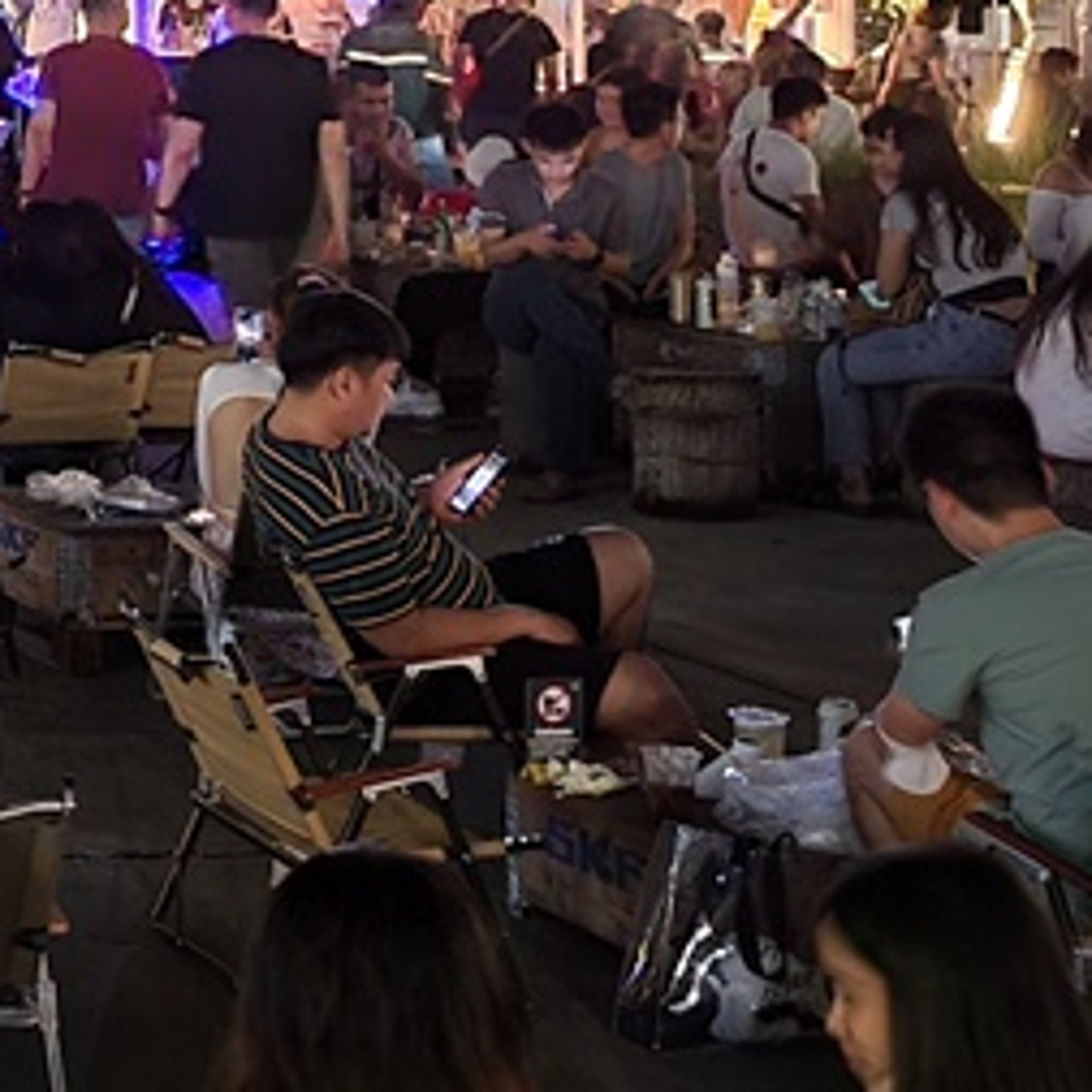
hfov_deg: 16.4
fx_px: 3248
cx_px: -786
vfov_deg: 18.3
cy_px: -155
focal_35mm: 91
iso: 320
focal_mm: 5.4
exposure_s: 1/8
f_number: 1.8
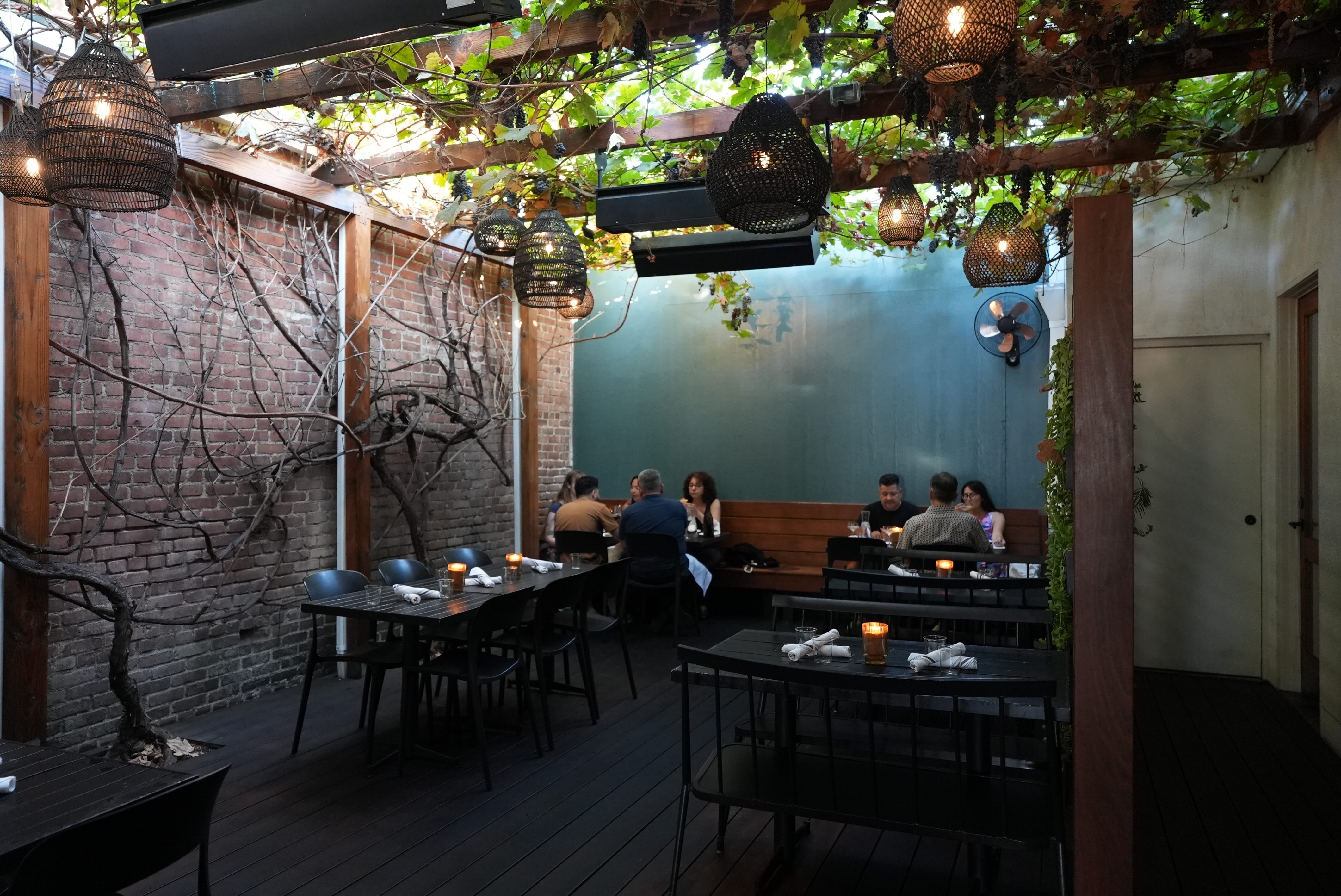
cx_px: 670
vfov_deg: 51.3
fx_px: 932
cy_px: 448
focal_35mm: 25
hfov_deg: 71.5
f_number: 2.8
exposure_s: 1/125
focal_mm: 25
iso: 5000
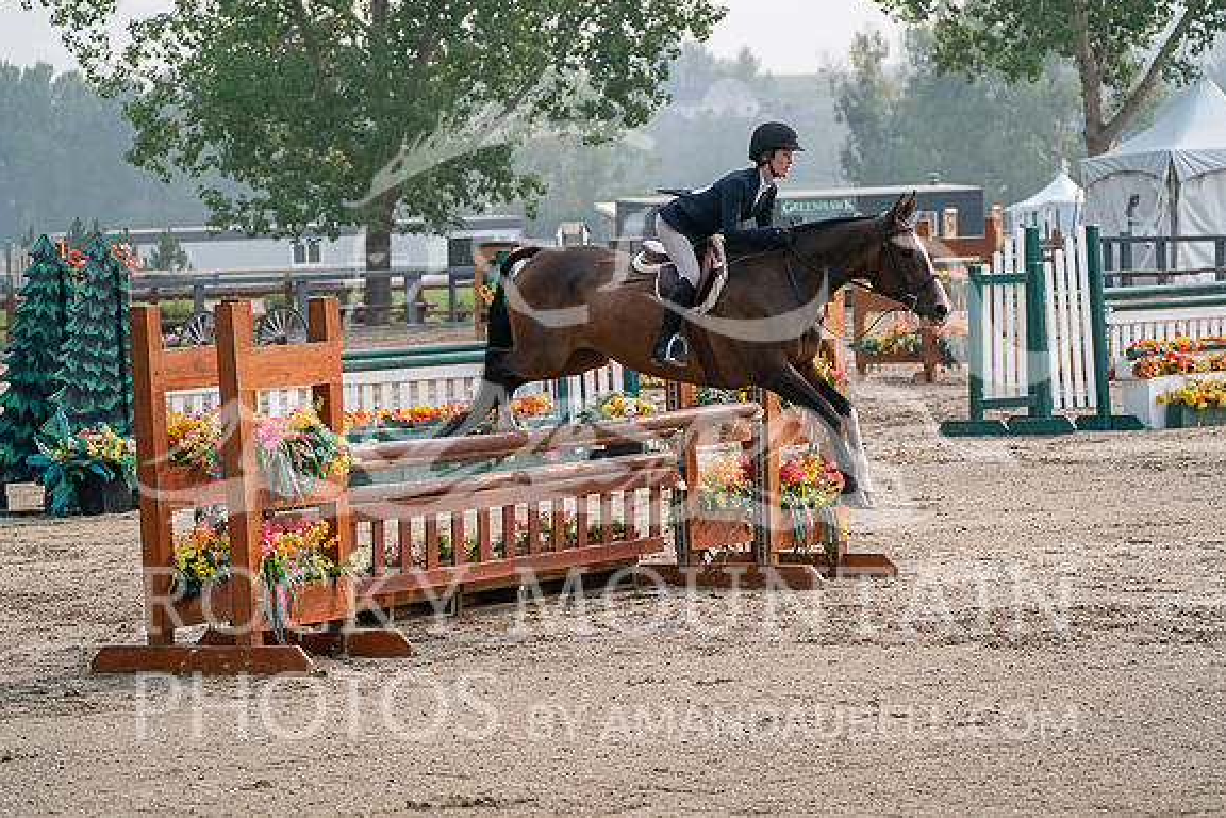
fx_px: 5278
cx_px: 615
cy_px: 408
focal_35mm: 155
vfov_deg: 8.9
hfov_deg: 13.2
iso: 500
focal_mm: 154
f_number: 5.6
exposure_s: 1/1000
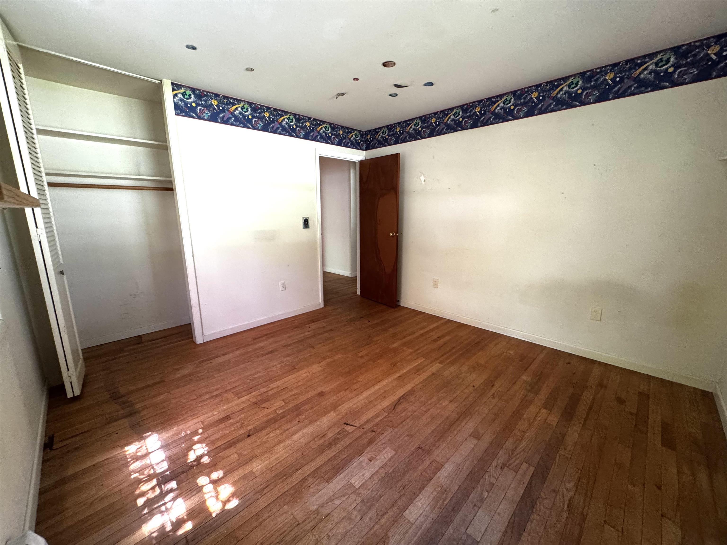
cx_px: 364
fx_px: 294
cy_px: 272
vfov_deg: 85.7
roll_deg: +0.7
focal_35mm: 14
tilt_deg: -11.7
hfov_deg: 102.1
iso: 500
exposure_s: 1/60
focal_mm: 2.22
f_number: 2.2
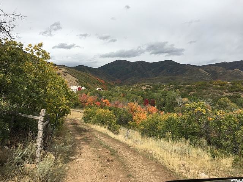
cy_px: 91
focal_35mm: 29
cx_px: 122
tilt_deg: +0.2
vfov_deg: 48.2
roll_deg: -1.8
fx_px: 204
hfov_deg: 61.7
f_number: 2.2
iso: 25
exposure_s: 1/1603
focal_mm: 4.15
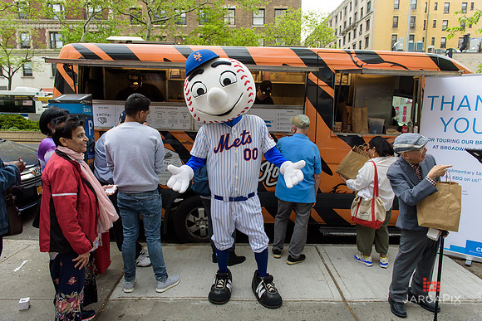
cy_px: 160
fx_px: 321
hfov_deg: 73.7
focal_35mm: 24
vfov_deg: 53.2
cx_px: 241
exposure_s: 1/250
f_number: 4
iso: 200
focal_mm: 24
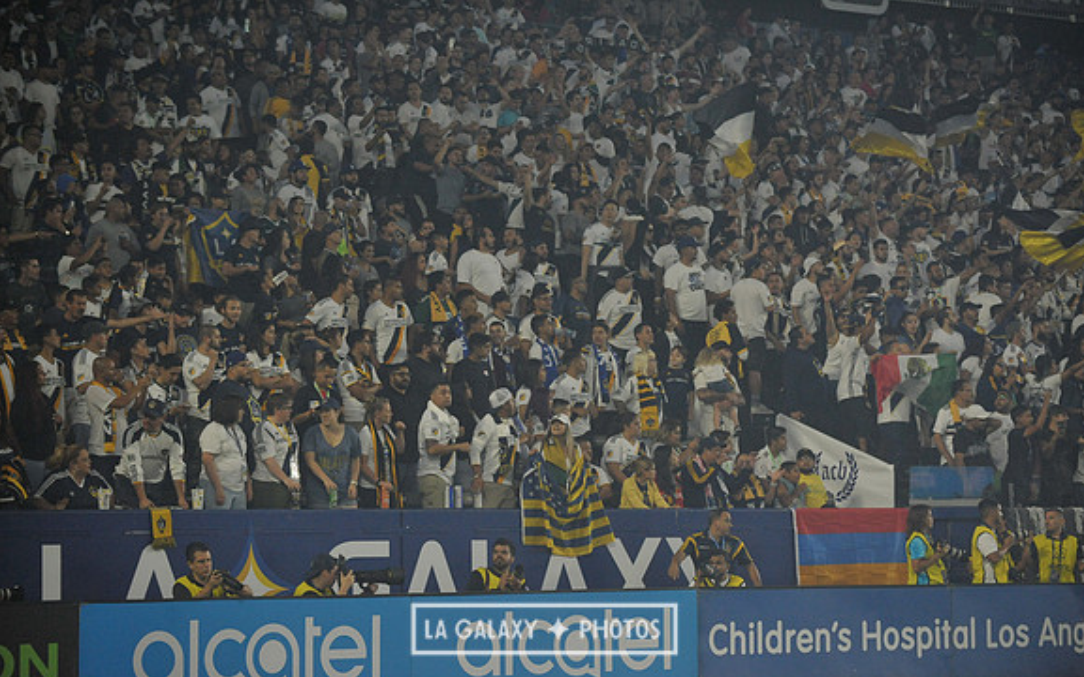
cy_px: 346
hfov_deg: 17.0
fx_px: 3634
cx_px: 544
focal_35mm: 123
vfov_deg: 10.7
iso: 3200
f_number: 3.2
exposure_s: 1/2500
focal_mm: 120
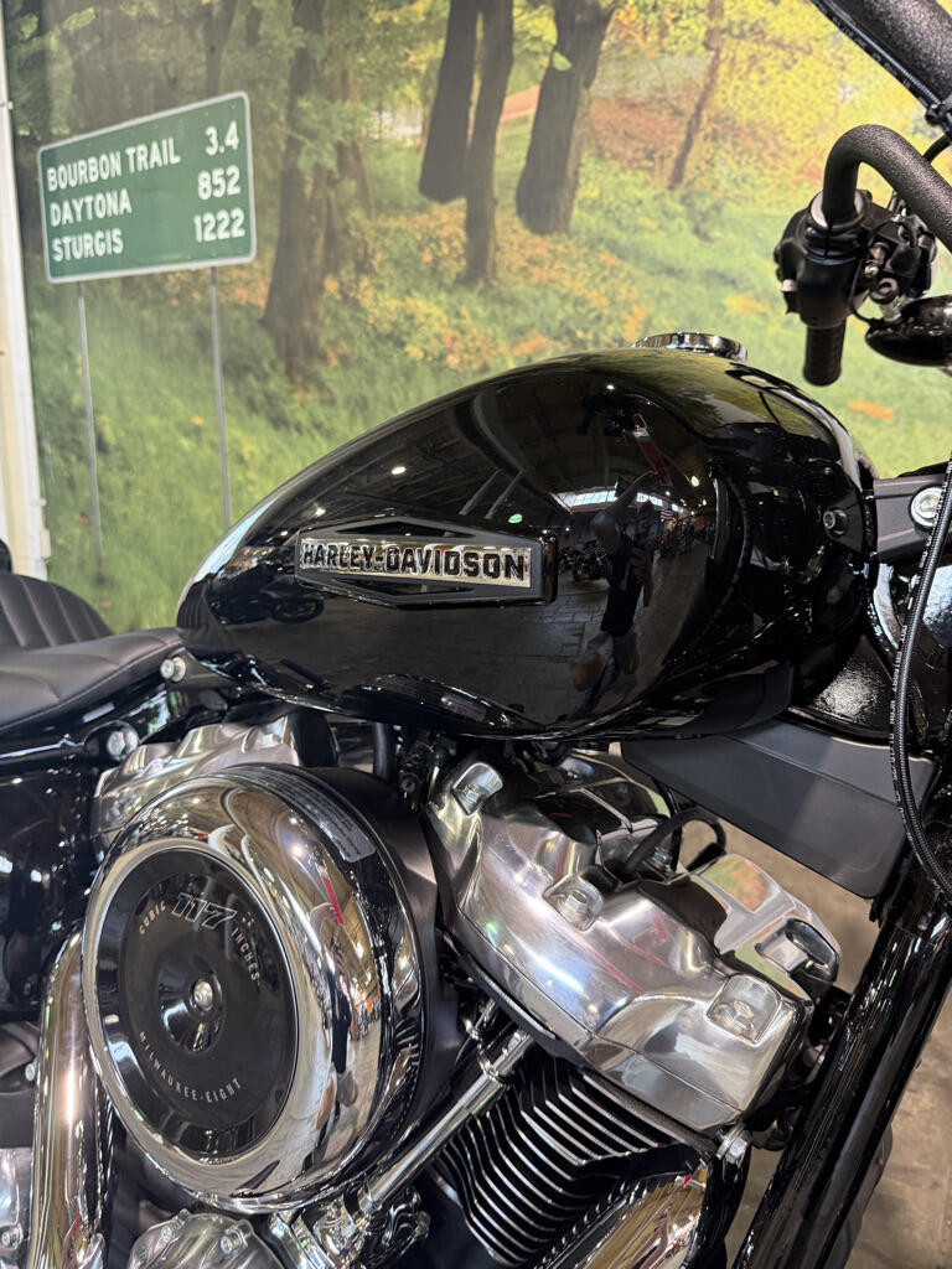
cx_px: 476
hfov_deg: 56.8
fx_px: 880
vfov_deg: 71.6
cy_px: 634
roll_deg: -1.3
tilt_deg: -11.4
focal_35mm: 24
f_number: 1.78
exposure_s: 1/60
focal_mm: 6.76
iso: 320
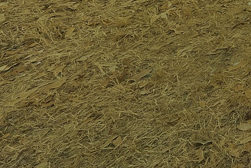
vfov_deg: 16.6
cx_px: 522
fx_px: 426
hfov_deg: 18.3
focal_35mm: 61
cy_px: -172
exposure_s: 1/320
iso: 640
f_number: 9
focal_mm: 14
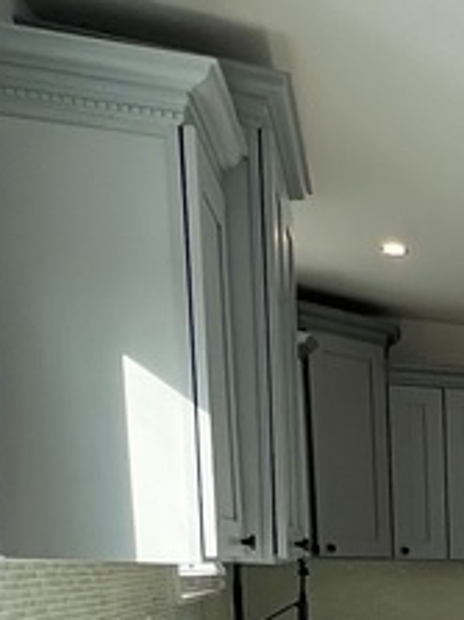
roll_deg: -1.1
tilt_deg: -8.1
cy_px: 759
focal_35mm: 63
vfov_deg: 26.9
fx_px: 1127
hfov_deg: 17.3
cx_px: 909
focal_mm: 1.57
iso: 32
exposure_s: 1/190
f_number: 1.8
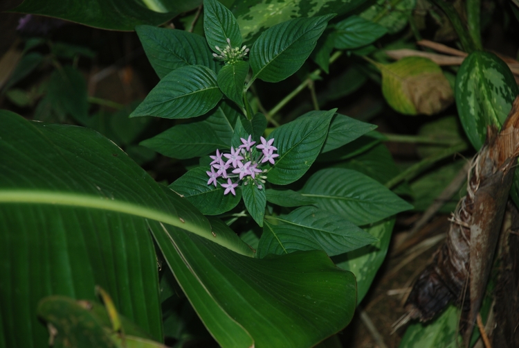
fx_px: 2425
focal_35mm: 168
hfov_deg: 12.2
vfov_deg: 8.2
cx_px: 260
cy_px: 174
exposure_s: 1/60
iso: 200
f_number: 5.6
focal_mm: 112
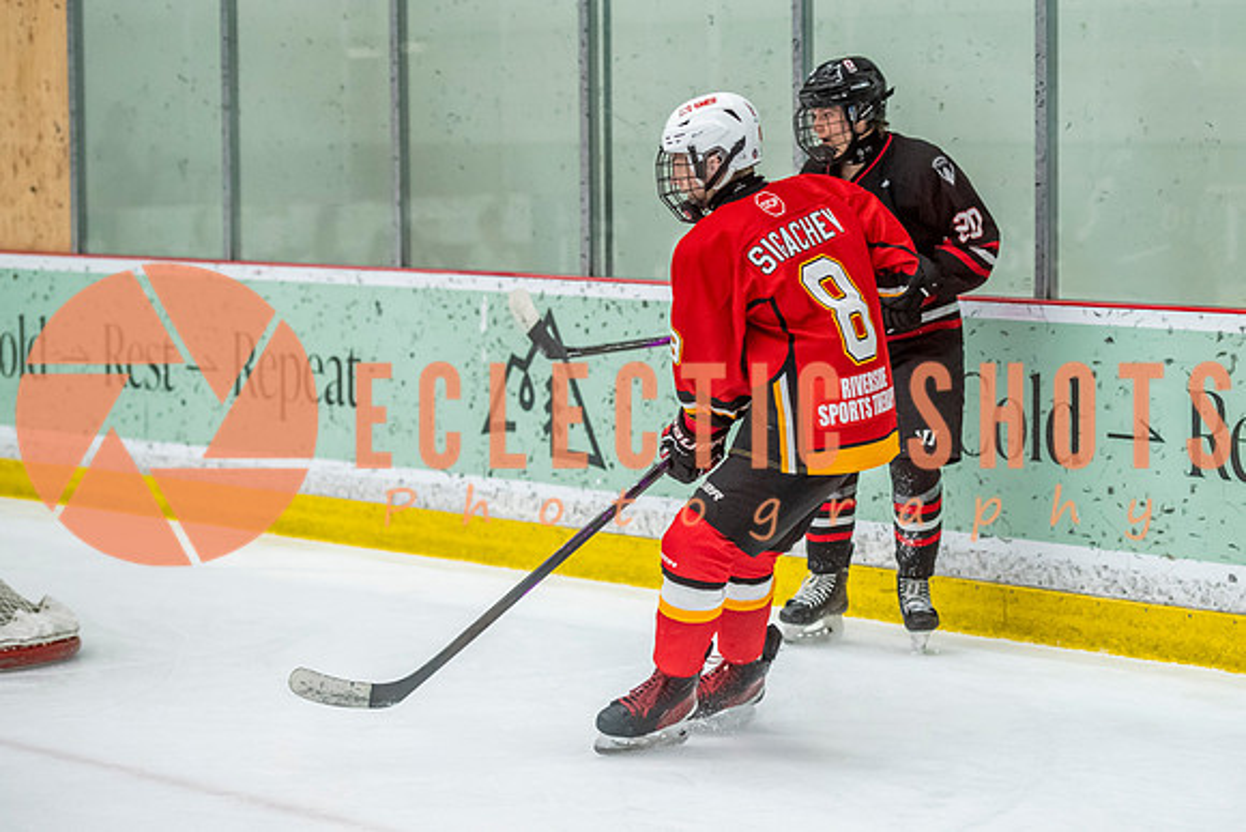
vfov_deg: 10.1
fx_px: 4689
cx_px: 847
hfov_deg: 15.1
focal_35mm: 135
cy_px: 379
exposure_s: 1/640
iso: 2000
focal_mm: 98
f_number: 3.2
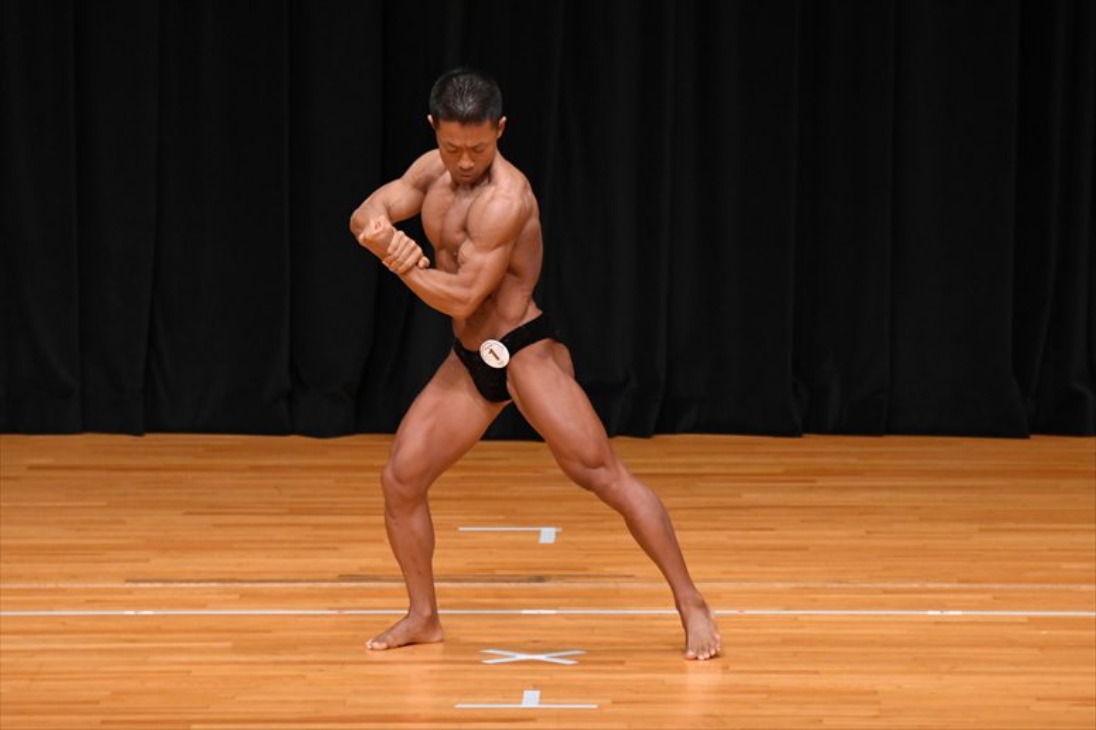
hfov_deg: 6.9
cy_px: 365
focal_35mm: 300
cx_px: 548
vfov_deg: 4.6
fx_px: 9129
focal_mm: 200
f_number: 5.6
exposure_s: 1/400
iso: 3200
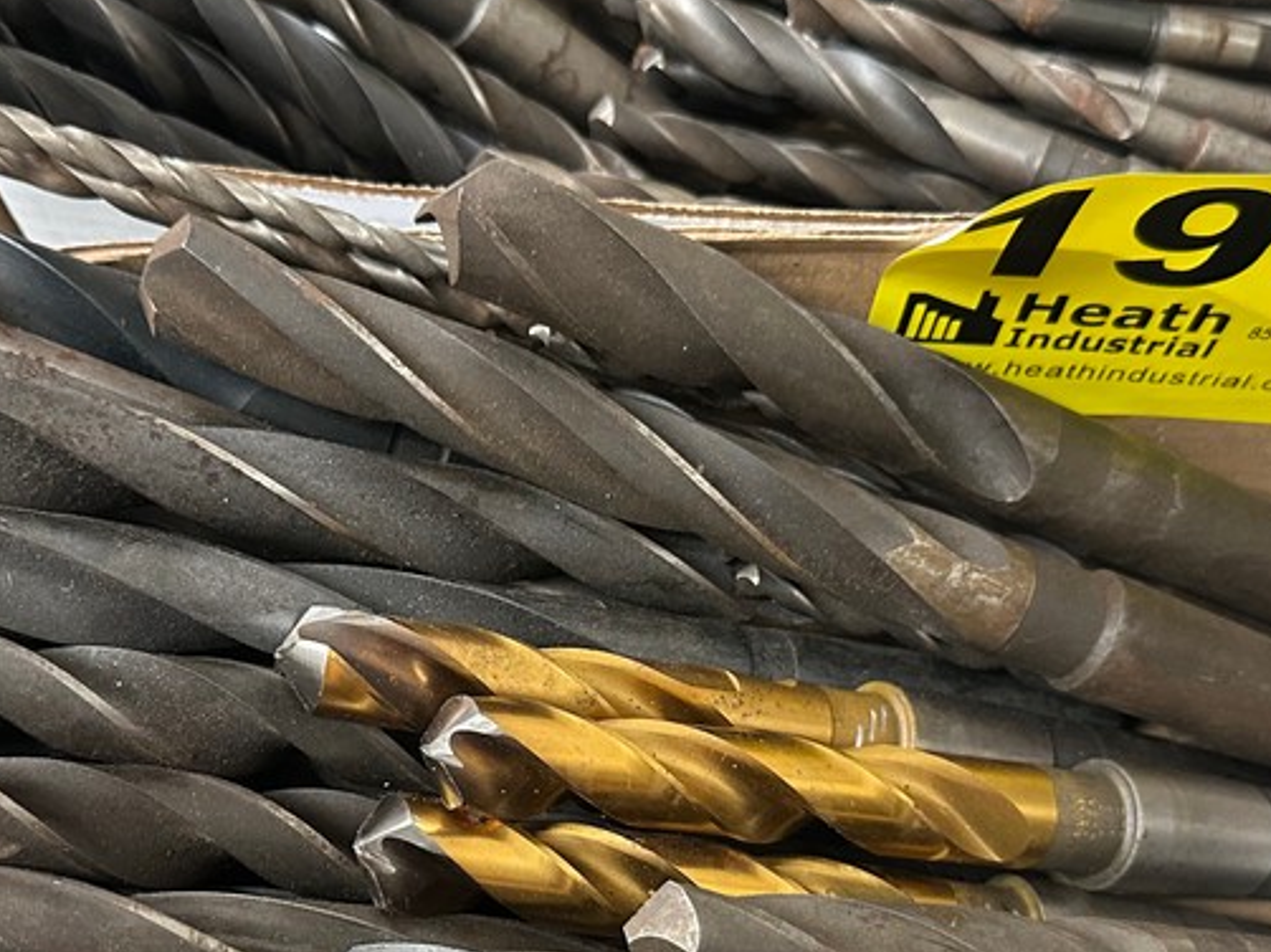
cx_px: 560
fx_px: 1798
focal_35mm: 49
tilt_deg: -68.0
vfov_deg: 29.3
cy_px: 691
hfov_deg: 38.9
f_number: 1.78
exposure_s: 1/53
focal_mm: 6.86
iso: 500
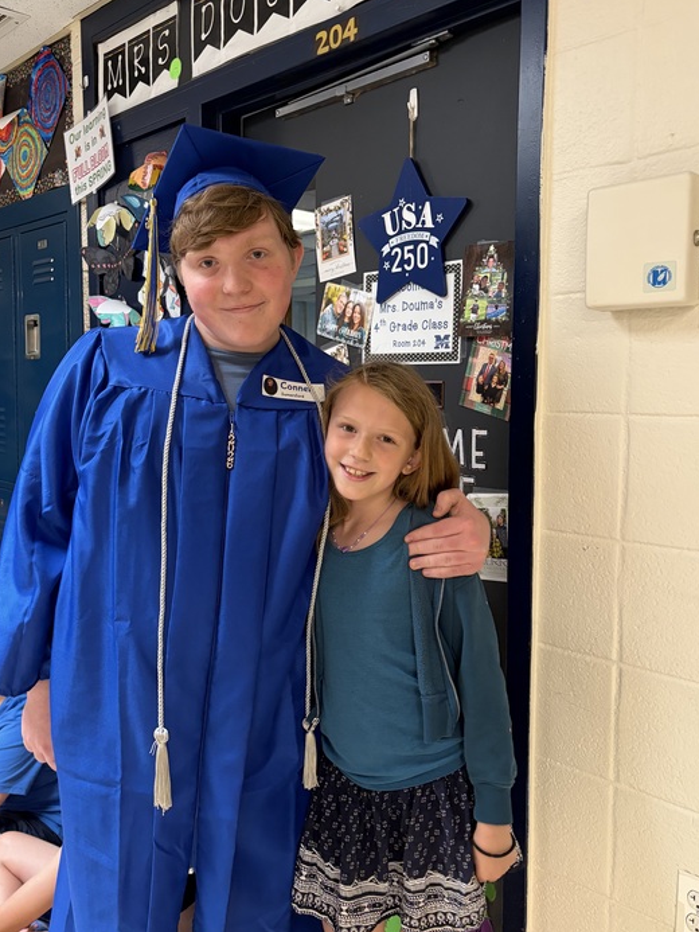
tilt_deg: -4.8
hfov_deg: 46.8
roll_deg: +0.8
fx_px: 807
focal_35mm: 30
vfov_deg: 59.9
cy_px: 455
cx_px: 333
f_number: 1.6
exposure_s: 1/60
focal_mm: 5.96
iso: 320
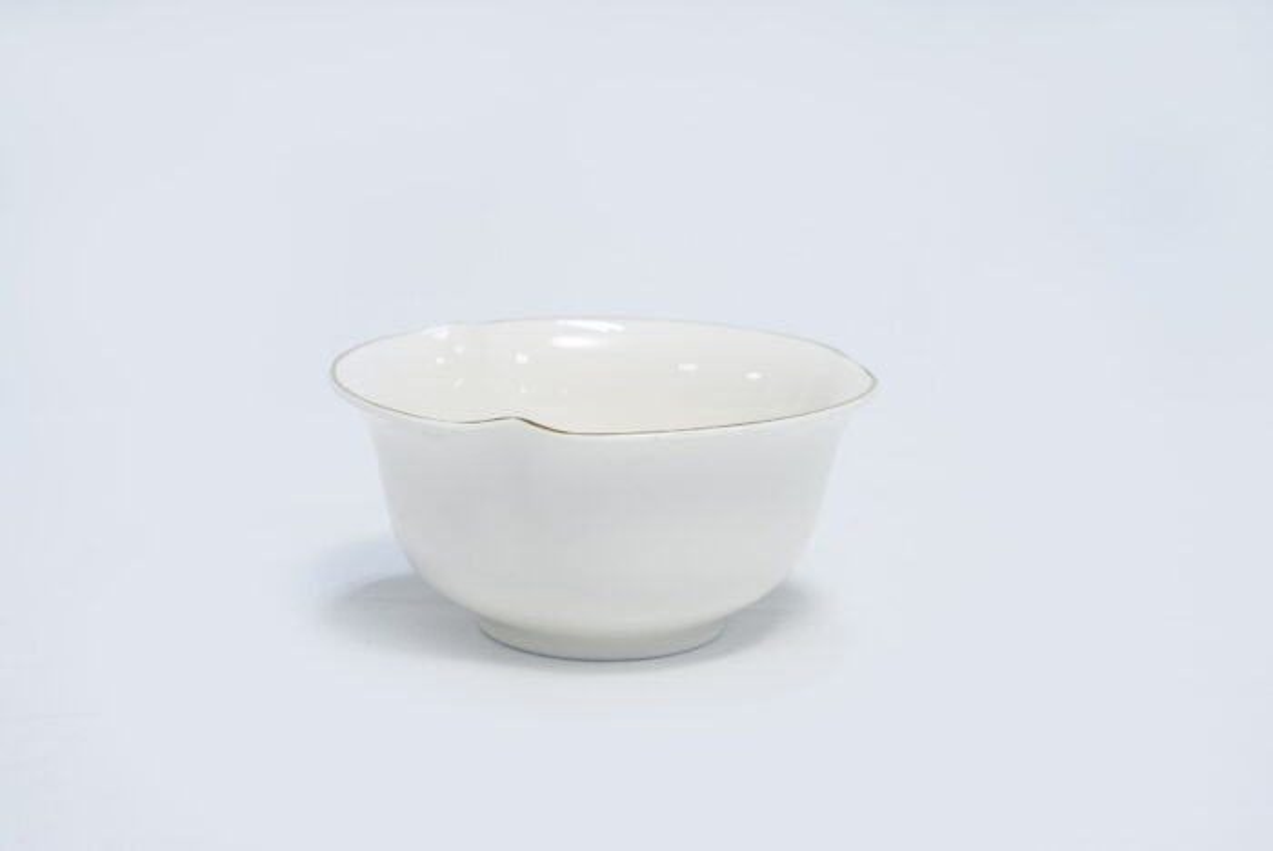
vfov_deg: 19.5
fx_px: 2477
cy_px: 426
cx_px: 636
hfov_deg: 28.8
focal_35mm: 70
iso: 6400
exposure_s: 1/160
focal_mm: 70
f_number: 13
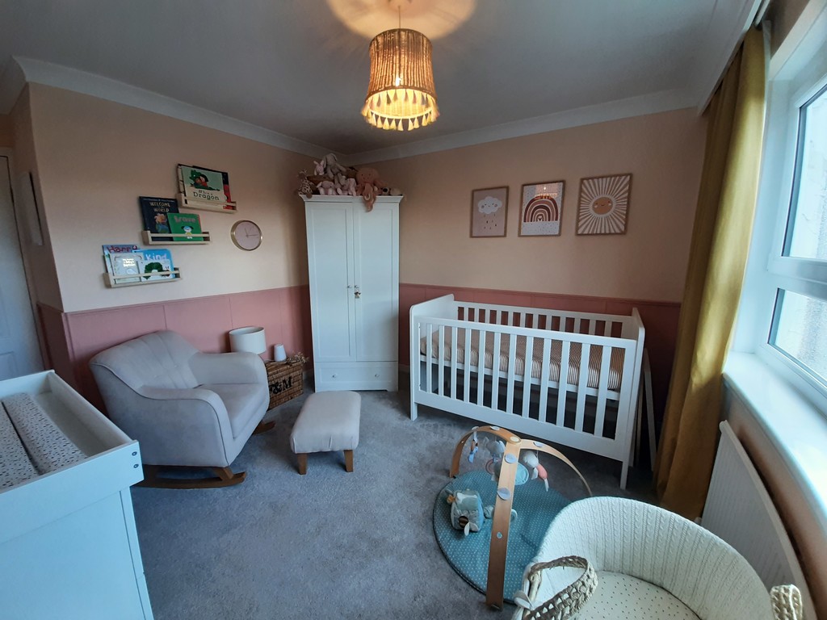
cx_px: 414
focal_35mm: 13
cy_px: 310
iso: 80
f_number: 2.2
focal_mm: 1.42
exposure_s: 1/50
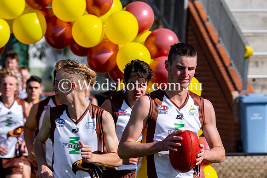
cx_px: 176
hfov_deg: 6.5
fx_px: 2342
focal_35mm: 316
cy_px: 113
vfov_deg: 4.4
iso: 100
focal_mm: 120
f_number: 4
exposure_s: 1/1000
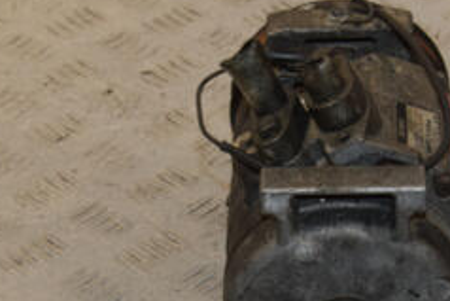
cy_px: 229
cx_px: 312
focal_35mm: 151
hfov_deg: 13.6
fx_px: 1889
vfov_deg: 9.1
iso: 800
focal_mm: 40
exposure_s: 1/200
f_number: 9
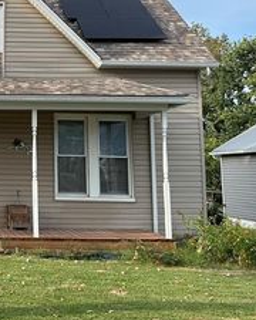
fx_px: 492
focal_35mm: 52
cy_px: 106
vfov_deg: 35.6
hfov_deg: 26.4
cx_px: -40
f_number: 1.78
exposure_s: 1/1144
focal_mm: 6.86
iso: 80
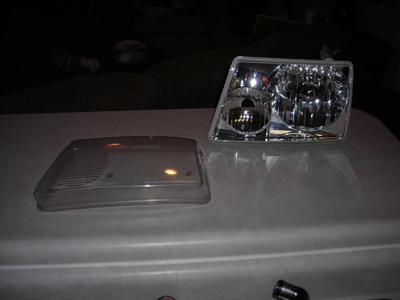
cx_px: 200
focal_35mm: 38
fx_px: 439
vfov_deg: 37.7
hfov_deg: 49.0
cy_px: 150
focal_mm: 6.3
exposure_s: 1/60.1
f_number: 3.2
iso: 50
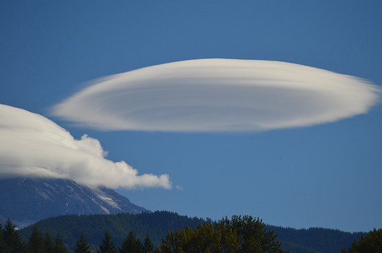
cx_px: 191
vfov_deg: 4.1
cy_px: 126
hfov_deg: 6.3
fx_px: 3494
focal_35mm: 330
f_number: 5.6
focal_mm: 220
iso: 360
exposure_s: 1/2000
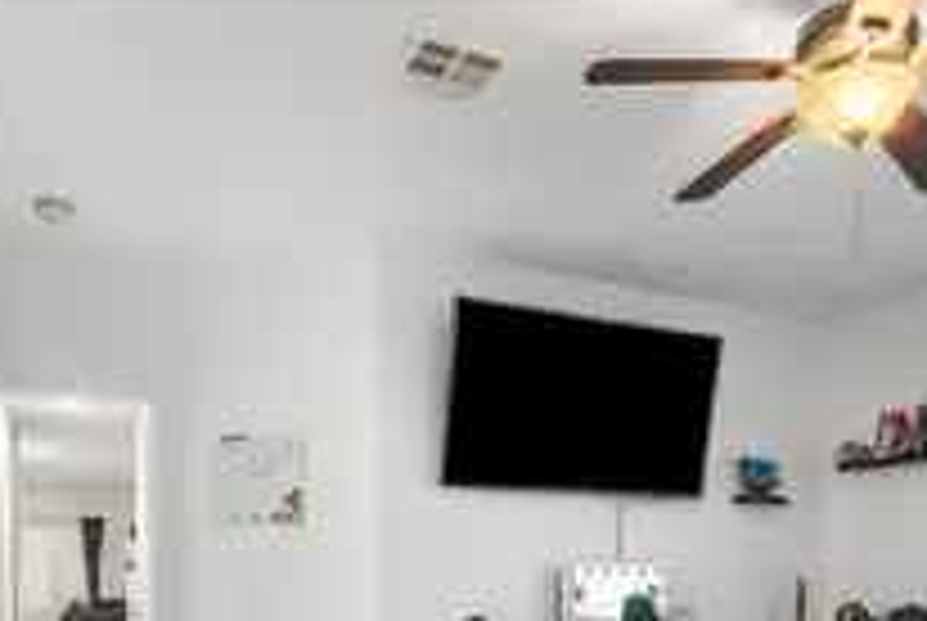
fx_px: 851
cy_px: 574
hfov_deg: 56.8
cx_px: 544
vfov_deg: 37.2
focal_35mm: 33
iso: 400
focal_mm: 17
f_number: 8
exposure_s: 1/6
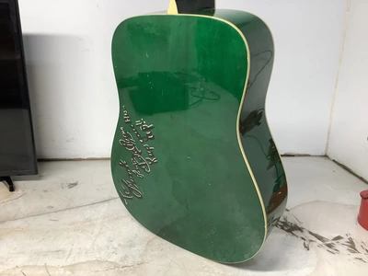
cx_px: 184
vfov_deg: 45.4
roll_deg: -0.3
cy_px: 138
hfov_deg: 58.4
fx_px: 330
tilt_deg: -16.7
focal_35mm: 31
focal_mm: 3.3
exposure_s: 1/60
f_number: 2.4
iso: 80
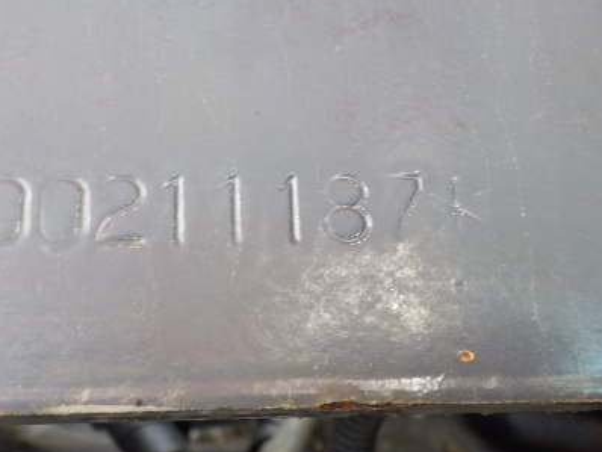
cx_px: 263
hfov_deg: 42.0
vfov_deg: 32.2
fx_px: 783
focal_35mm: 45
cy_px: 206
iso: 125
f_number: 3.5
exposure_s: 1/50
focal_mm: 5
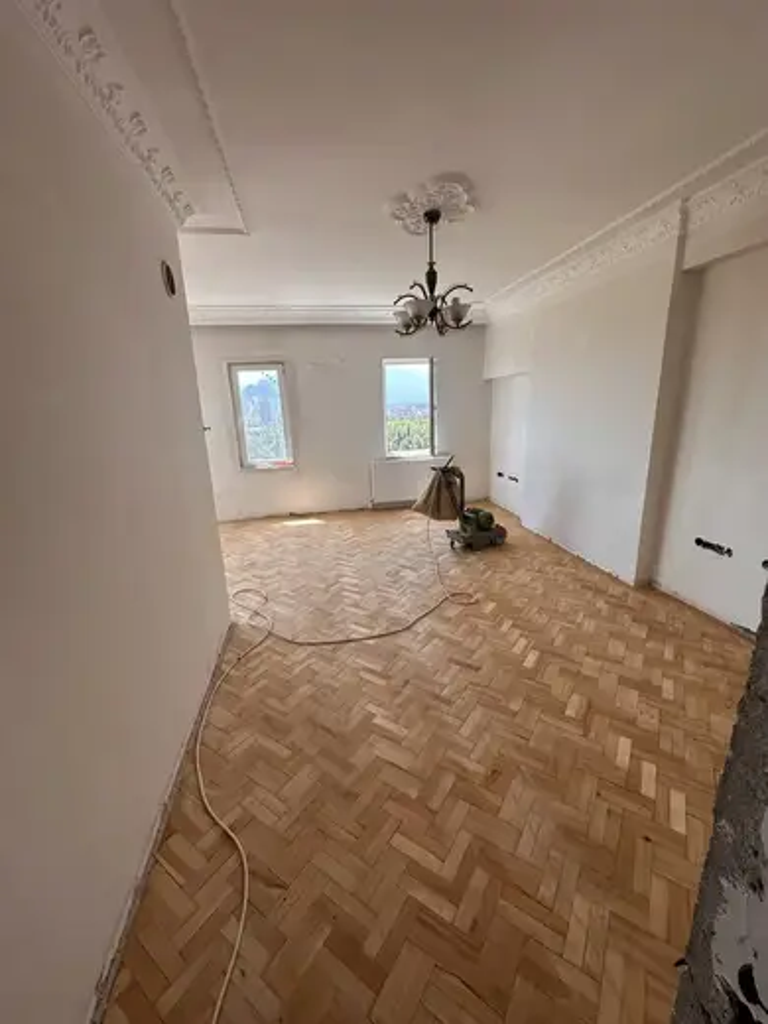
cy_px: 512
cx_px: 384
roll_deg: +2.4
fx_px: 414
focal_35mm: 14
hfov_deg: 85.7
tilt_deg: -14.7
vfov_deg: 102.1
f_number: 2.2
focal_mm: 2.22
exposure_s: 1/182
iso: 40
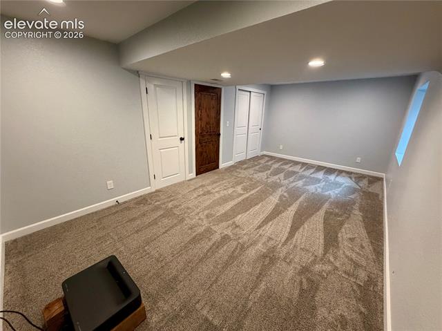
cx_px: 221
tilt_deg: -17.8
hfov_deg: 102.1
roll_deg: -1.6
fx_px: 179
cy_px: 166
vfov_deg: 85.6
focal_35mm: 14
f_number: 2.2
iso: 400
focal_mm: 2.22
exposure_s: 1/60
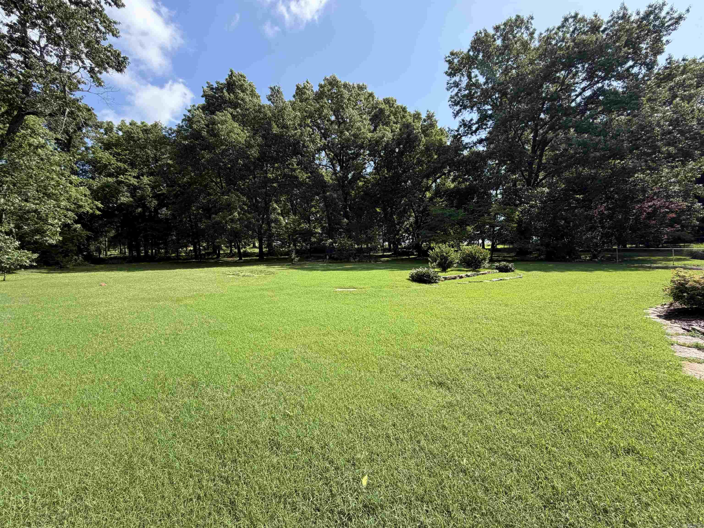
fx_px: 285
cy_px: 264
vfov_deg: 85.7
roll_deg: +2.5
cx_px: 352
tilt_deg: -3.9
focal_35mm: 14
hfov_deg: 102.1
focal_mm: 2.22
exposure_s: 1/651
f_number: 2.2
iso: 40
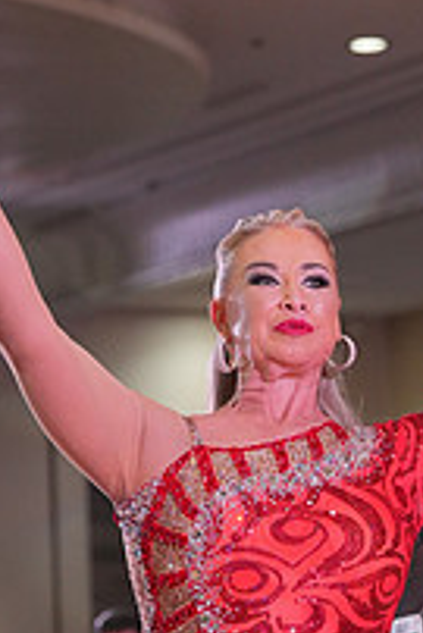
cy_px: 868
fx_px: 4187
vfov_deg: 8.5
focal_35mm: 238
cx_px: 249
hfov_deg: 5.8
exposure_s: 1/500
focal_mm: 83
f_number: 4
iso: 2000
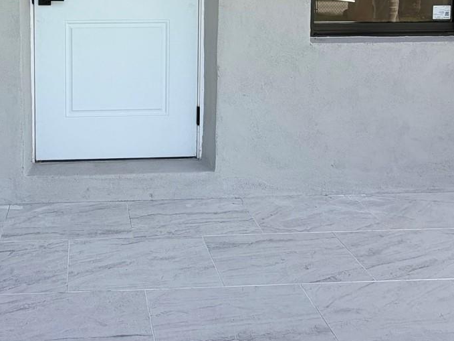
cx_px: 106
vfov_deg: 37.7
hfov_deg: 52.6
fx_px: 433
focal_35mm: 33
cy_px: -9
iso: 50
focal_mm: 2.22
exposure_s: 1/502
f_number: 2.2
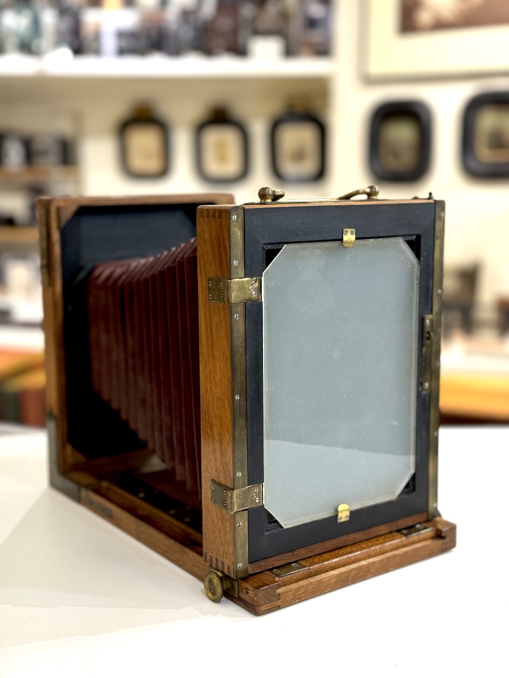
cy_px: 339
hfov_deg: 30.3
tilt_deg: -9.8
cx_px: 254
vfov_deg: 39.7
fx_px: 941
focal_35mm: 48
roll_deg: +1.2
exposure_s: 1/50
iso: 160
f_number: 1.78
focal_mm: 6.76
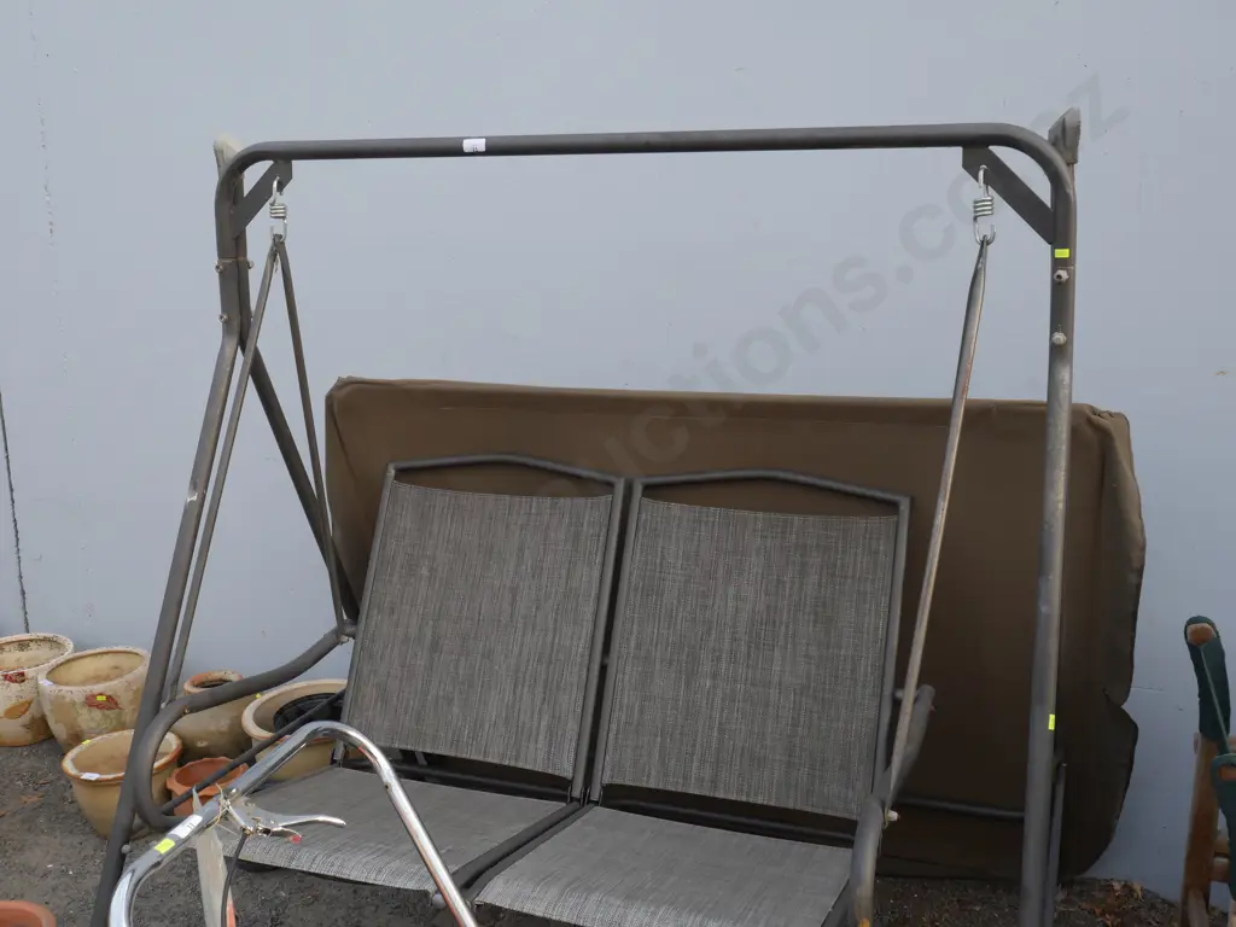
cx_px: 618
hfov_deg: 54.0
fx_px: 1214
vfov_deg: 41.8
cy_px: 464
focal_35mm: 34
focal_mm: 17
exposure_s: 1/60
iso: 400
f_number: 10
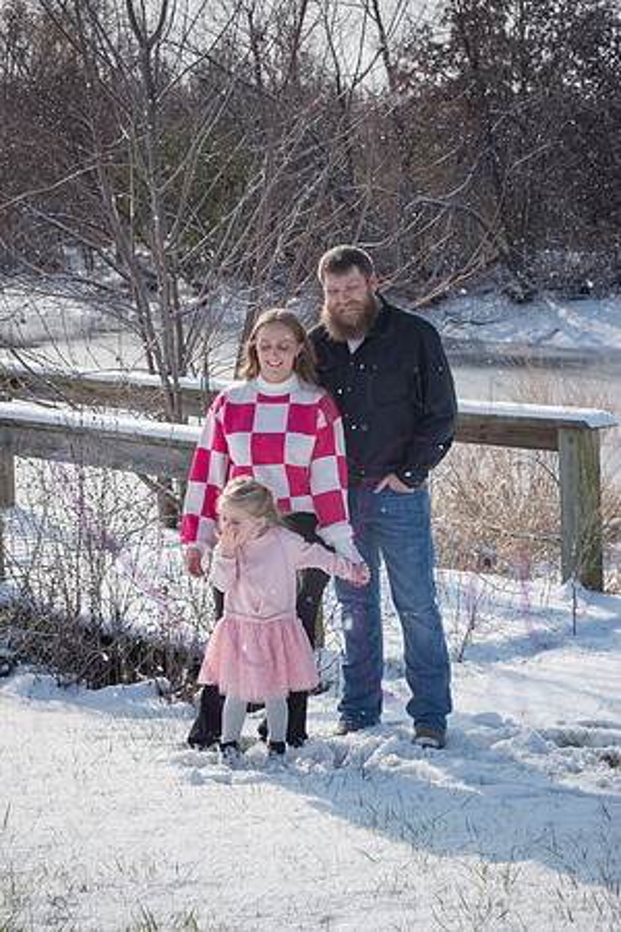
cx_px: 310
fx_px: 2380
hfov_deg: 14.9
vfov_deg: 22.1
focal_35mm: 92
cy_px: 466
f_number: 13
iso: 640
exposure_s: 1/1000
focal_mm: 92
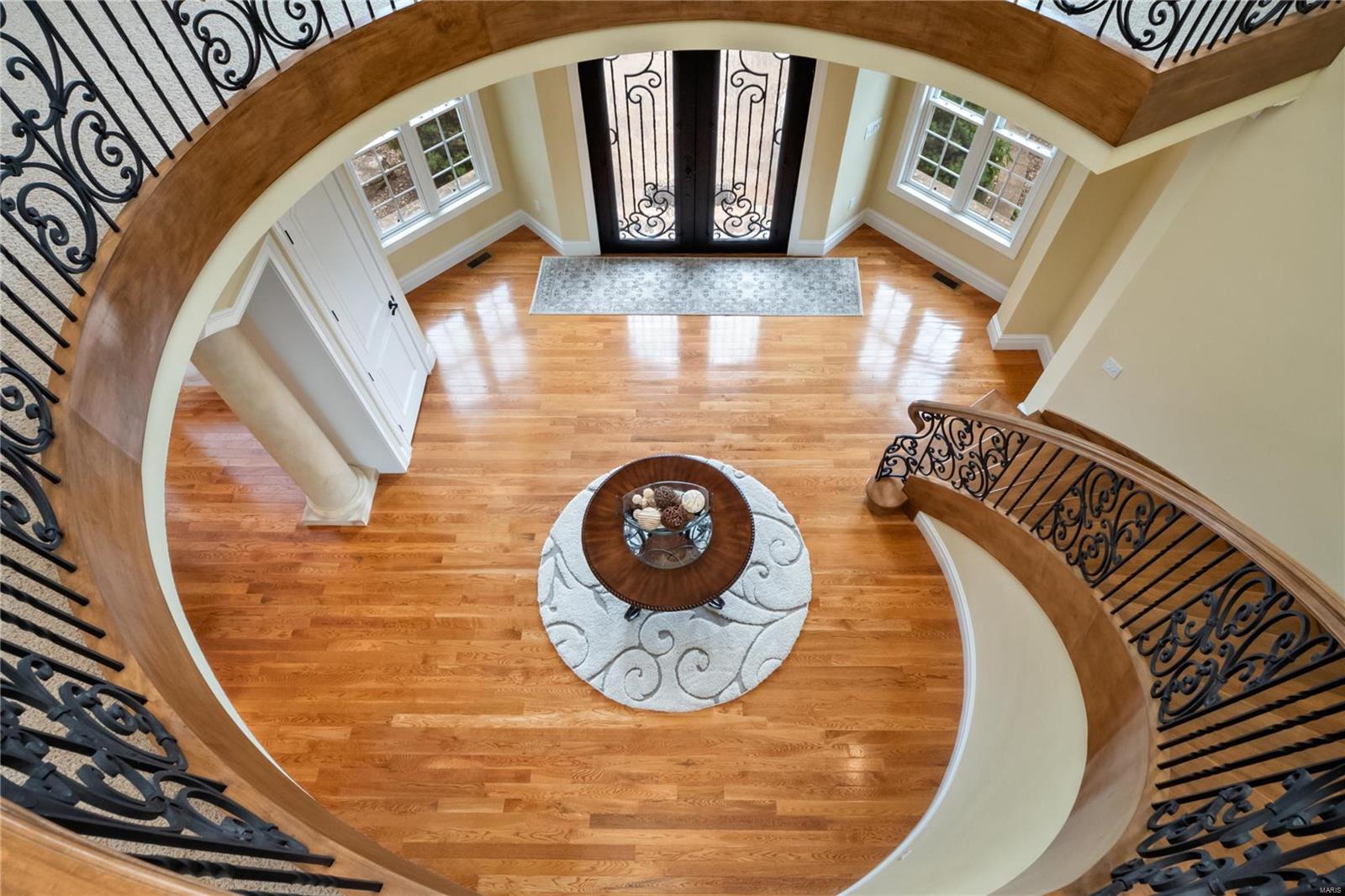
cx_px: 672
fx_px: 672
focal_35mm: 18
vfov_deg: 67.4
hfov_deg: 90.0
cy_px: 448
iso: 640
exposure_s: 1/50
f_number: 9
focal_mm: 9
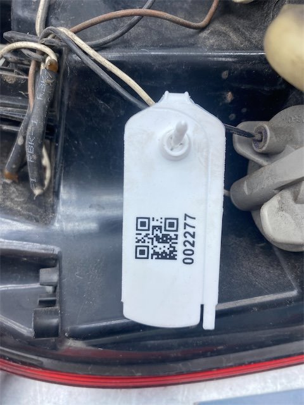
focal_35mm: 26
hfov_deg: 53.1
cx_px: 152
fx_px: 304
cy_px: 202
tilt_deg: -63.5
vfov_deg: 67.3
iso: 32
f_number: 1.8
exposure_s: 1/456
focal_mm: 4.25
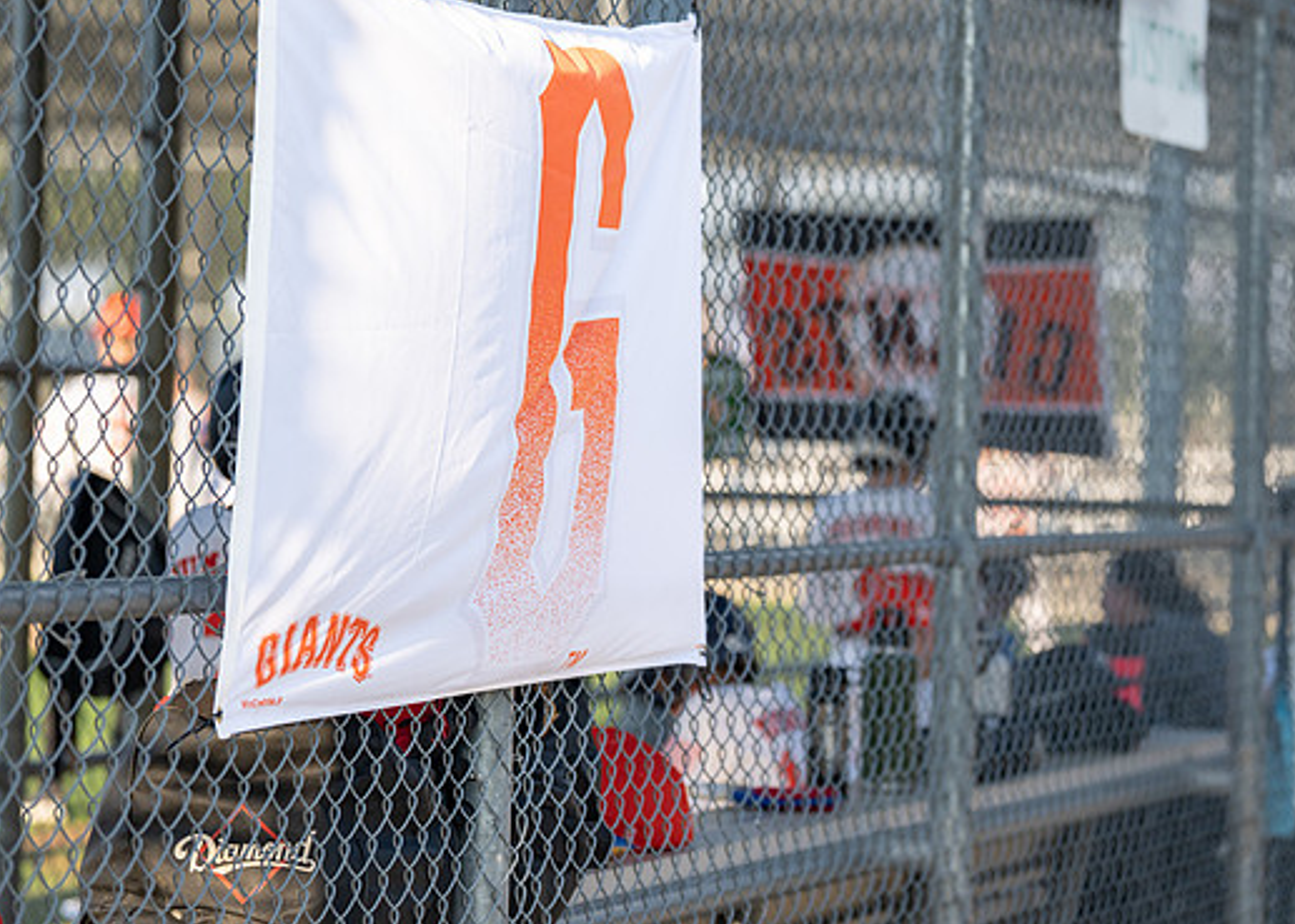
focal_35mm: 133
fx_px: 4890
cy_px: 381
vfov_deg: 10.8
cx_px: 636
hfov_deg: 15.1
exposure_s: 1/1600
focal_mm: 102
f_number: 2.8
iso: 250
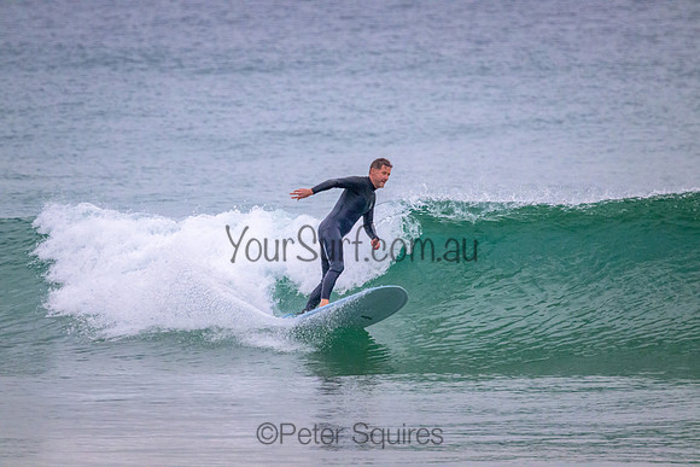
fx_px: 15558
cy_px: 234
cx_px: 350
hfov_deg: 2.6
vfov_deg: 1.7
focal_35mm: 800
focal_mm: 800
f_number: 11
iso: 9000
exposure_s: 1/800
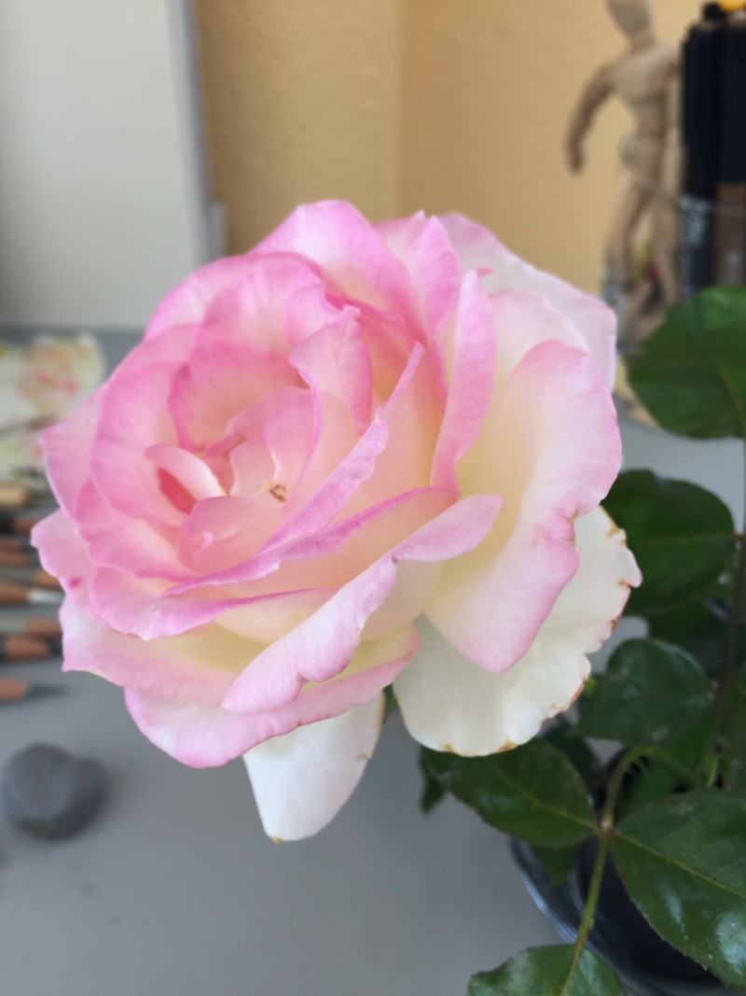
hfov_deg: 48.2
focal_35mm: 29
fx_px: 833
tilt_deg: -40.5
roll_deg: +0.0
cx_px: 373
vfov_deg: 61.7
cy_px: 498
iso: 32
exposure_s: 1/101
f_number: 2.2
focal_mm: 4.15
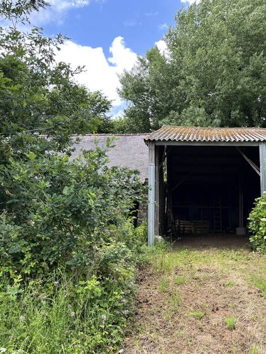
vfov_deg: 52.6
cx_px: 198
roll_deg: -2.0
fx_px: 358
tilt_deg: +4.3
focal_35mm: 35
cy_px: 178
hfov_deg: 39.7
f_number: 1.6
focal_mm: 5.1
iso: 50
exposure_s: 1/475
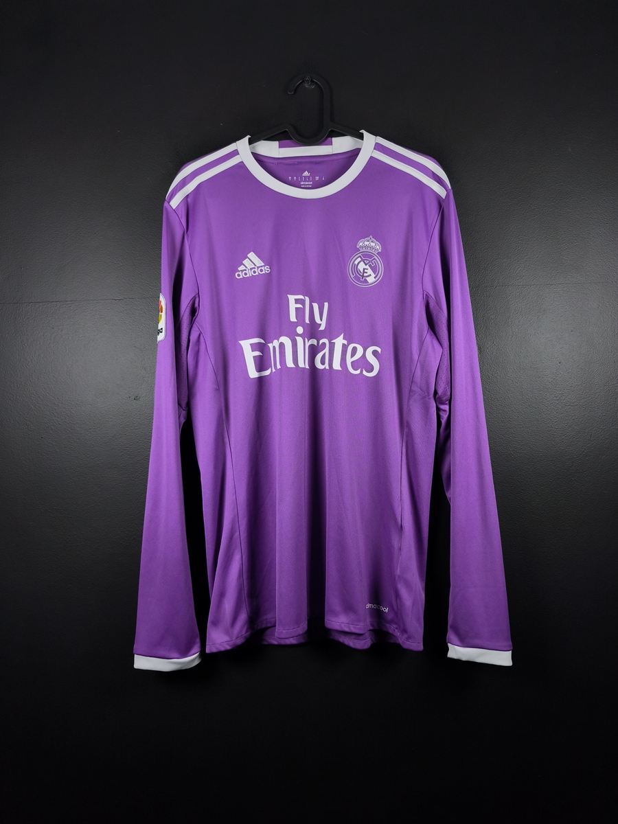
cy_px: 412
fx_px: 547
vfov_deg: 73.9
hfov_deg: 58.9
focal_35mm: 23
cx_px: 309
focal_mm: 6.57
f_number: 1.6
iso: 400
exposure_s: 1/200
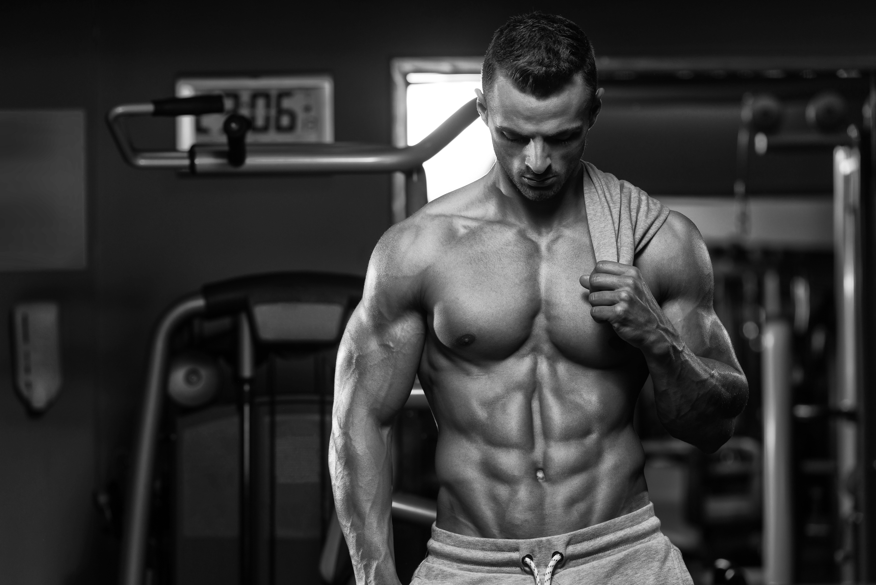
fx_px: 4138
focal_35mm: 170
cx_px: 438
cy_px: 292
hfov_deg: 12.1
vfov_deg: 8.1
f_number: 5
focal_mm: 170
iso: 100
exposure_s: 1/200
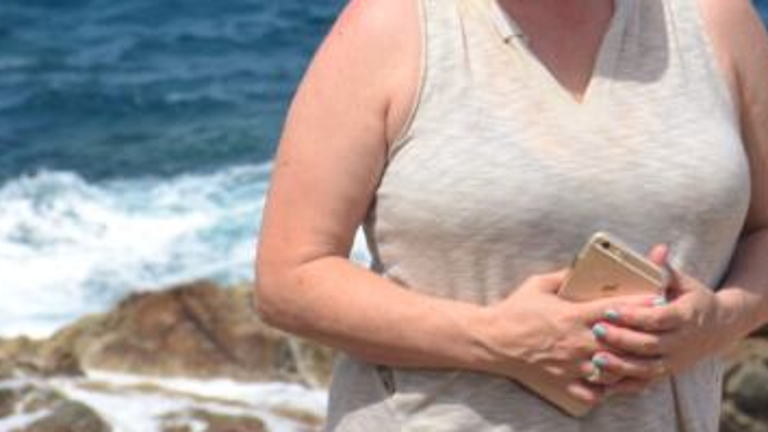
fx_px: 9814
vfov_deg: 2.5
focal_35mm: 482
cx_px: 644
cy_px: 77
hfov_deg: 4.5
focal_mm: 170
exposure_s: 1/100
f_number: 22
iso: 200
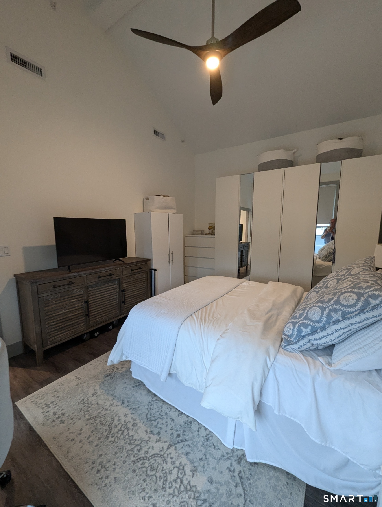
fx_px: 191
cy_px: 254
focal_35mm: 13
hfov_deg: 90.1
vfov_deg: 106.1
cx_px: 191
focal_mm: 1.95
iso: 323
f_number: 2.2
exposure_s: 1/120
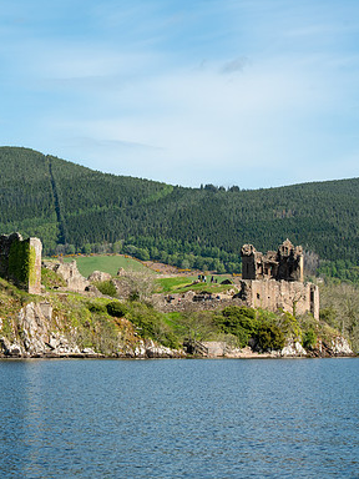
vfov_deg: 19.1
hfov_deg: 14.2
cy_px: 239
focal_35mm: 103
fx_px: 1424
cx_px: 36
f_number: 9
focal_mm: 70
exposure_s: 1/400
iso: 160
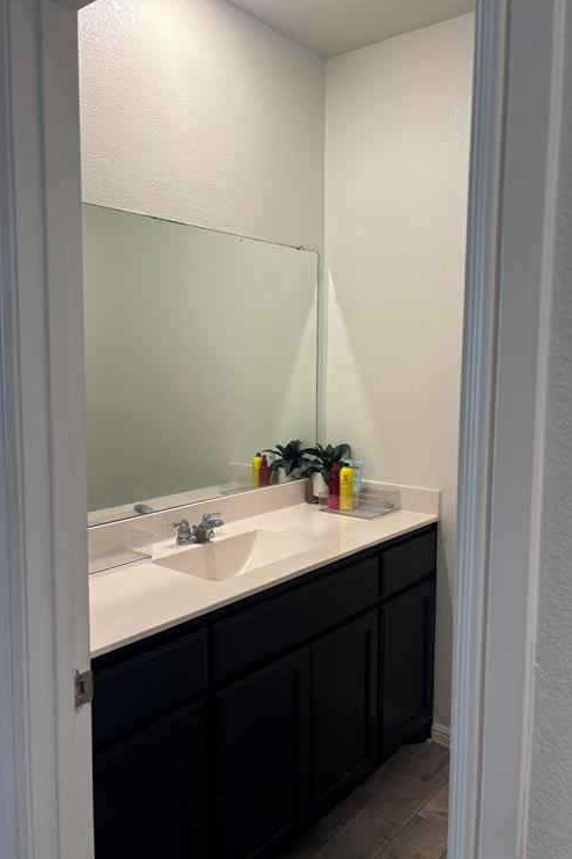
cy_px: 420
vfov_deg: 65.5
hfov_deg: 46.3
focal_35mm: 28
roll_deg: -0.8
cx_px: 272
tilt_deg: -6.2
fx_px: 668
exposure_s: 1/60
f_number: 1.6
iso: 80
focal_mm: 5.96
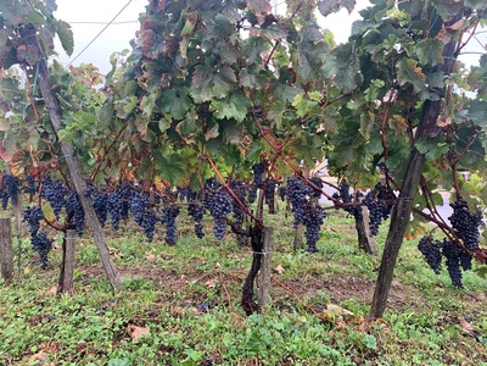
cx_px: 244
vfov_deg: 53.1
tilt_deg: -1.4
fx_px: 366
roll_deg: +2.7
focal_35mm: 26
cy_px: 183
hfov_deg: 67.3
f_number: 1.8
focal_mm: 4.25
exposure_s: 1/104
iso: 100
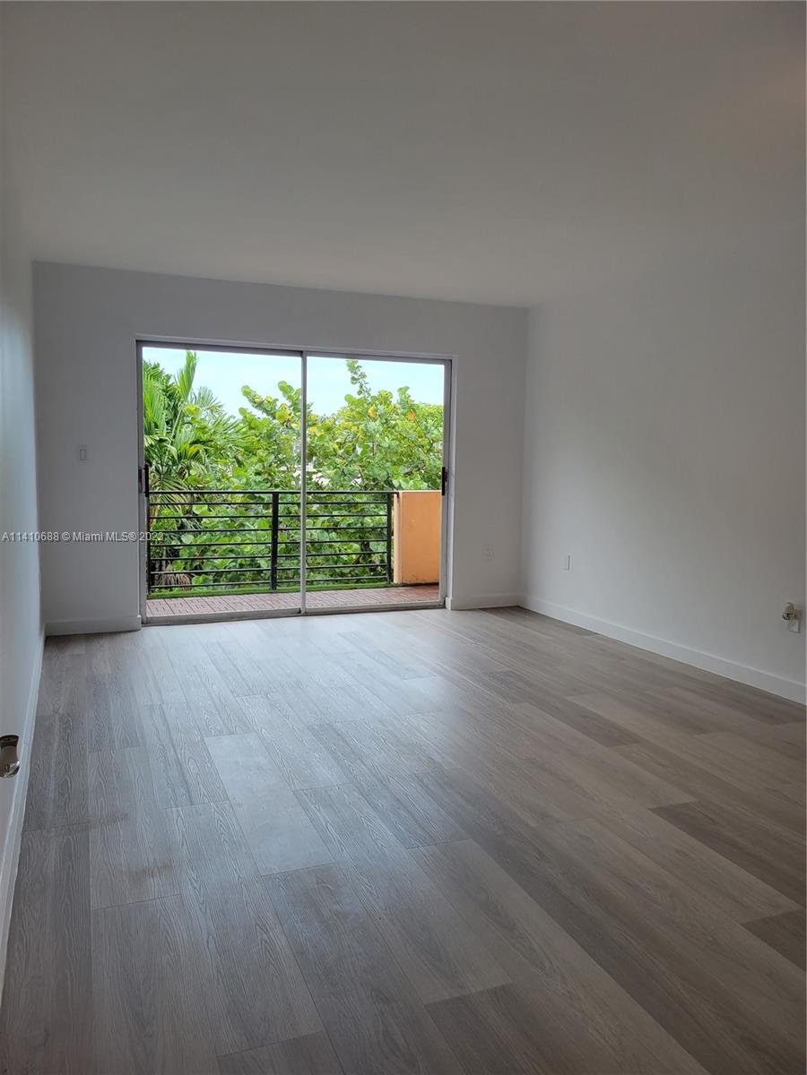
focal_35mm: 26
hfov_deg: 53.1
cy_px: 538
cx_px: 404
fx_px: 808
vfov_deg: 67.3
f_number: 1.8
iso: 40
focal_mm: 5.4
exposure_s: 1/257
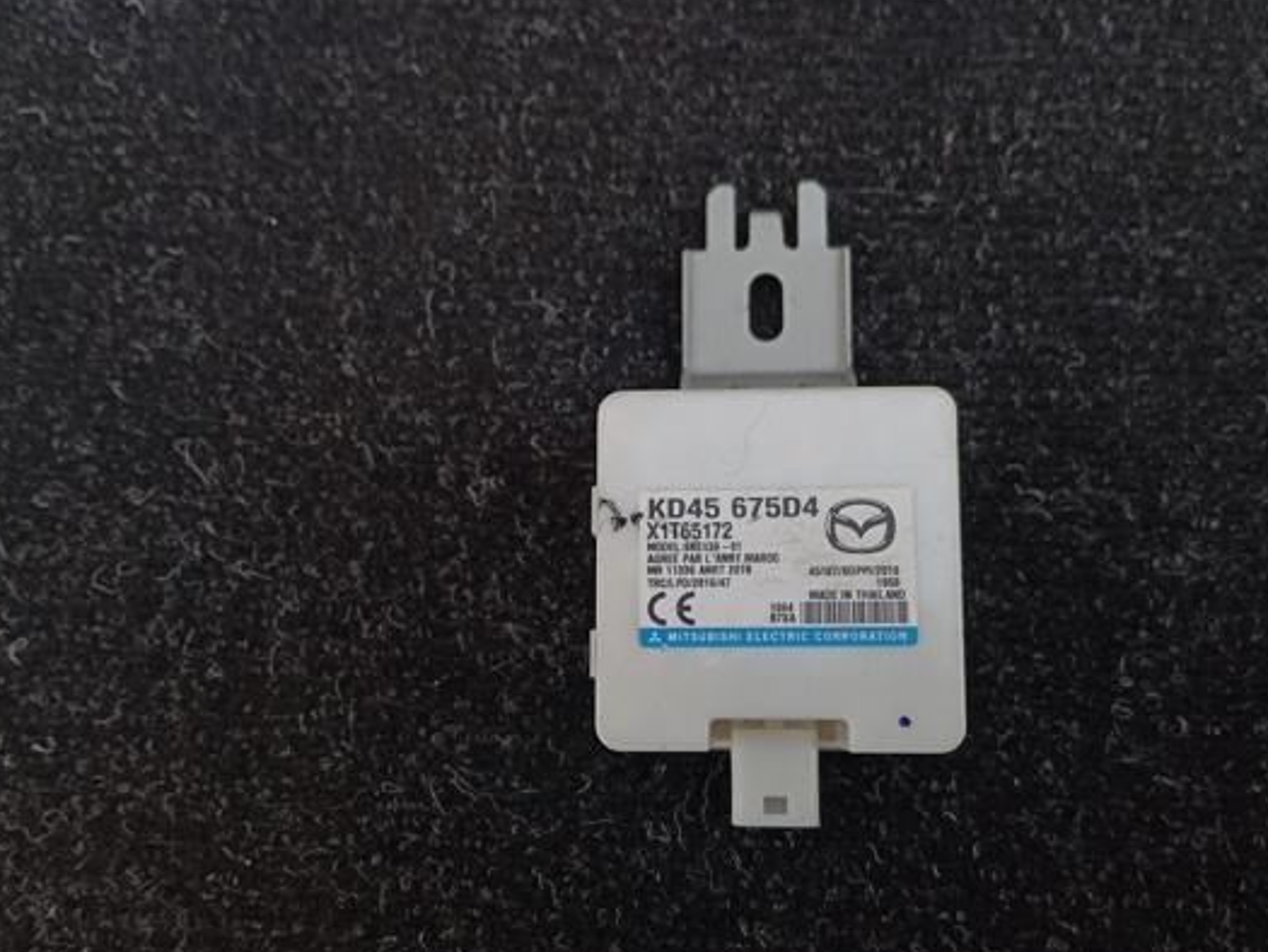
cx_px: 663
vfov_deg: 41.8
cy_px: 522
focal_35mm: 34
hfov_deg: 53.9
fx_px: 1246
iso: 91
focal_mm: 4.22
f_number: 1.8
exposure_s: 1/100
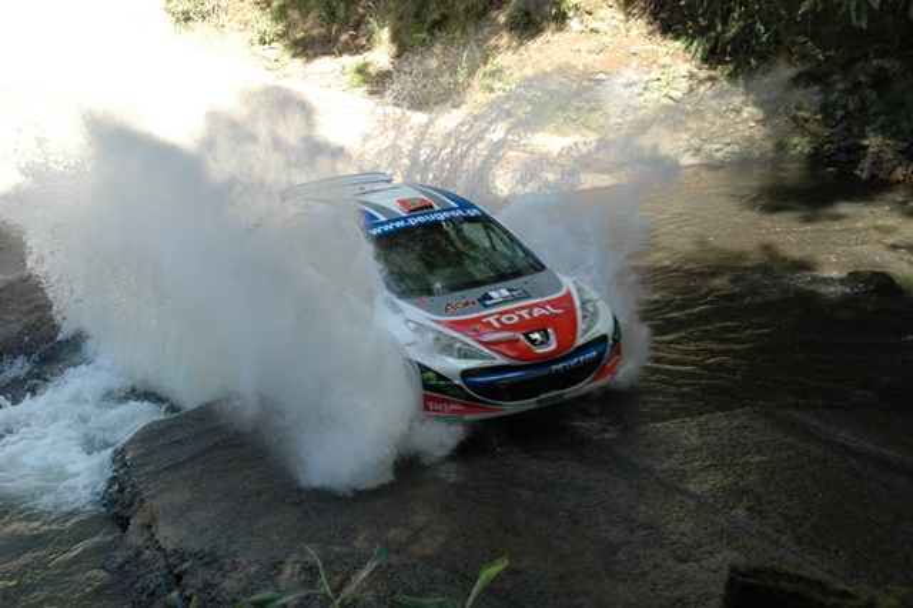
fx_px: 1445
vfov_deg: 23.8
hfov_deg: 35.1
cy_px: 304
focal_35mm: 57
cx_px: 456
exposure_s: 1/320
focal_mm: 38
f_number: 6.3
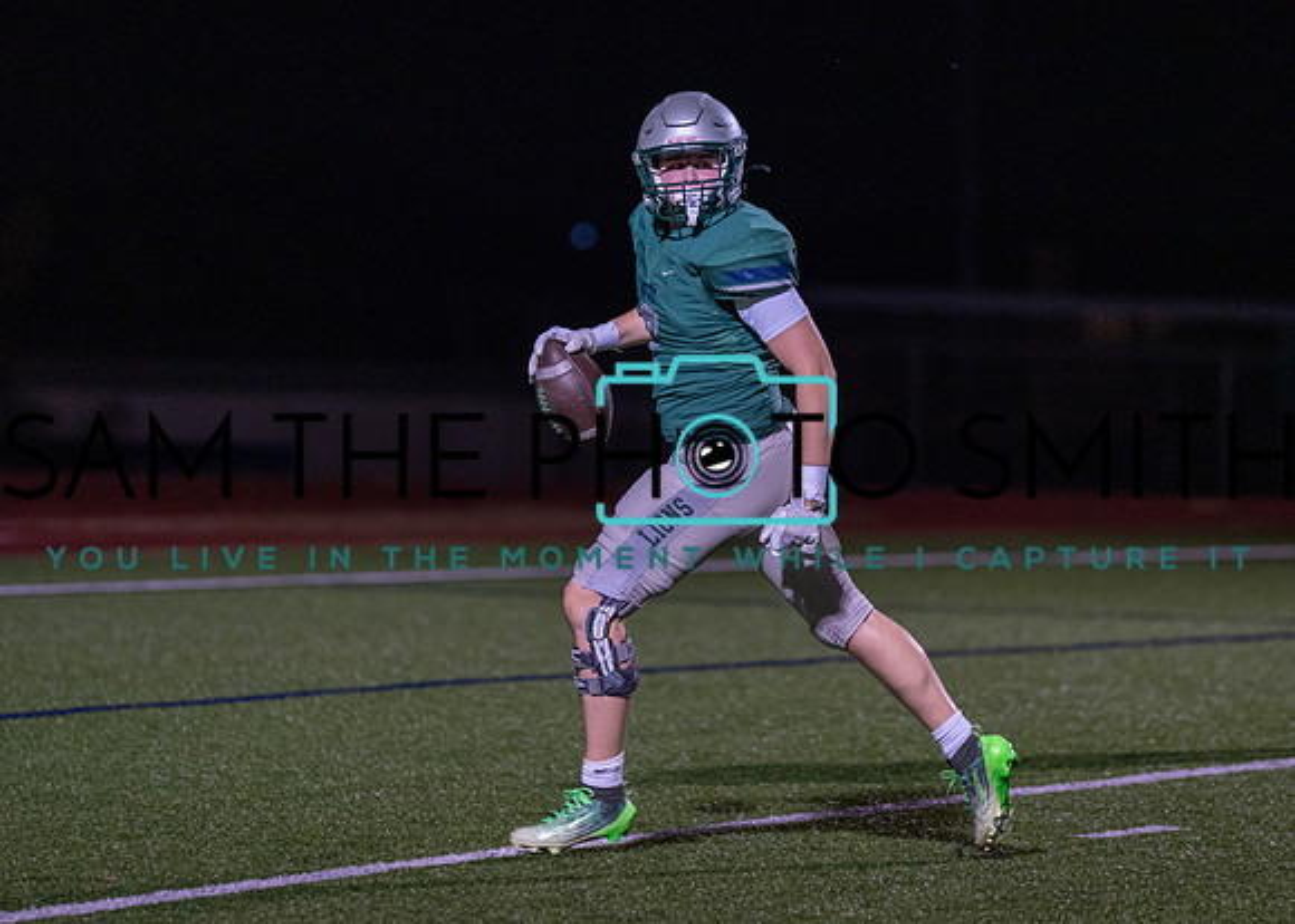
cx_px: 694
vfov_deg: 5.6
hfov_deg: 7.8
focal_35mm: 259
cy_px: 376
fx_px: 9519
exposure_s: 1/1000
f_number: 2.8
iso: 2500
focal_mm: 200
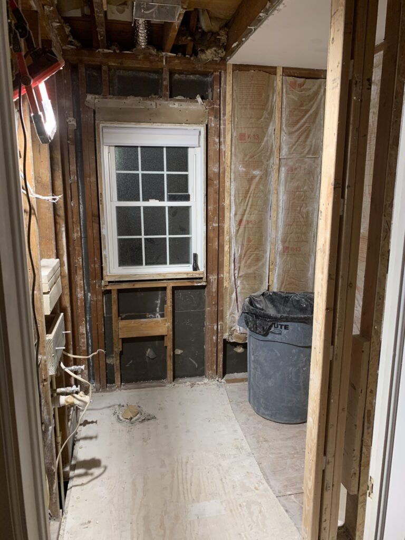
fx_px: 406
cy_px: 270
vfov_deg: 67.3
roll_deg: -0.8
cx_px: 202
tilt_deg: -11.6
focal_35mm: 26
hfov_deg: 53.1
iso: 125
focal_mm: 4.25
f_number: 1.8
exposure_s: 1/60
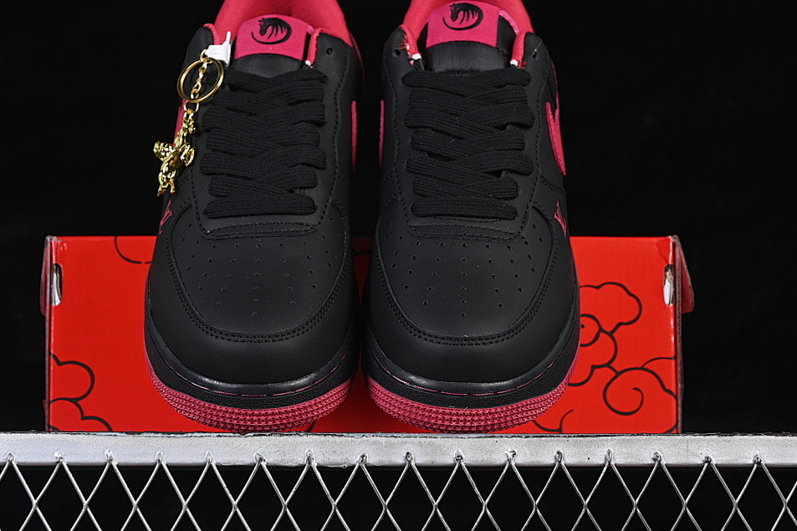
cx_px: 367
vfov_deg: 16.1
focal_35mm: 85
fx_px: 1881
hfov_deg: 23.9
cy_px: 243
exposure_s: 1/60
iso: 160
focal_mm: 50
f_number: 6.3
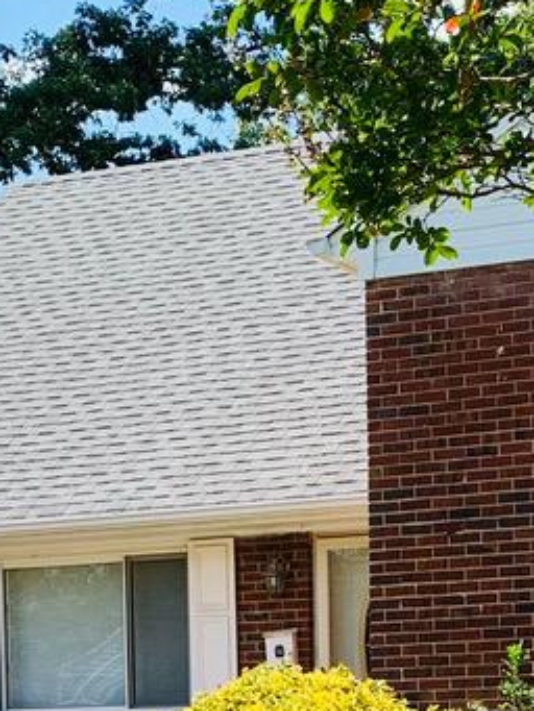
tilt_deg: -3.6
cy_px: 972
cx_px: 273
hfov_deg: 12.7
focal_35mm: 117
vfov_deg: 15.8
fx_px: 2405
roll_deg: +1.6
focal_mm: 4.25
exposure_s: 1/945
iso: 25
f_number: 1.8
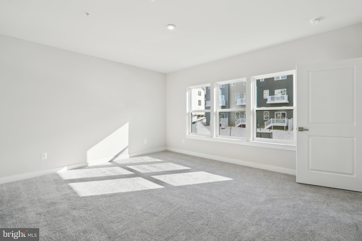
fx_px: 161
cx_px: 181
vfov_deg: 73.7
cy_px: 120
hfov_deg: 96.7
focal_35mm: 16
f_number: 4
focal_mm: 16
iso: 100
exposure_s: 1/200
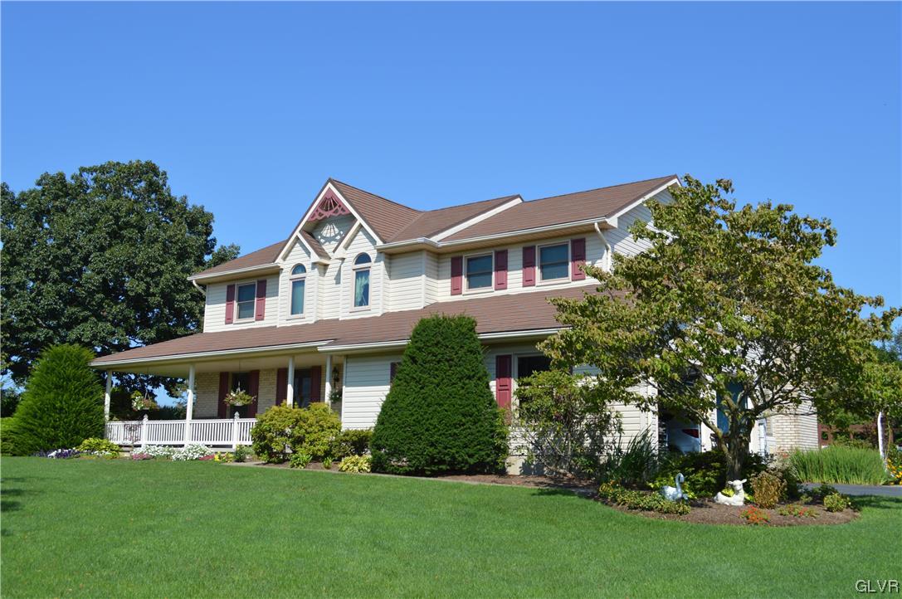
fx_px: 901
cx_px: 451
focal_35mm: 36
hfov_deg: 53.2
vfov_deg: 36.8
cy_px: 300
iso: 100
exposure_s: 1/250
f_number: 8
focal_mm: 24
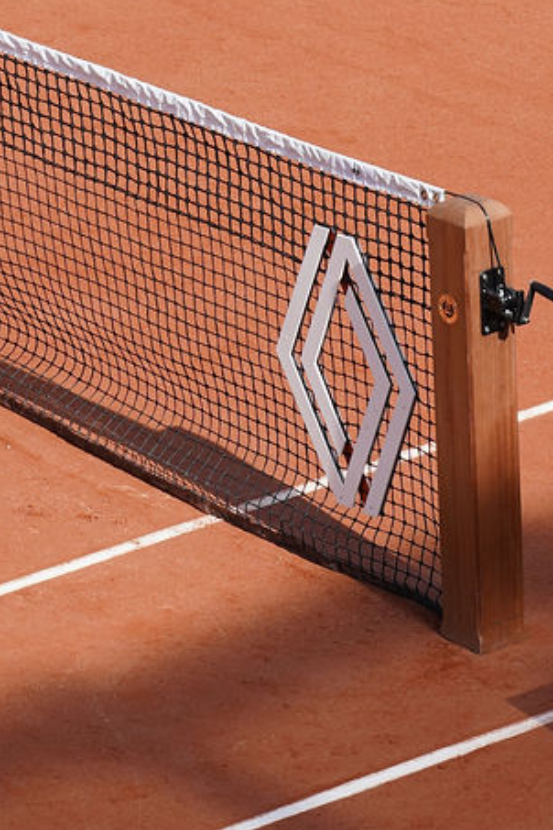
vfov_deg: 5.8
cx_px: 568
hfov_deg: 3.9
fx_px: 8202
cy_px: 595
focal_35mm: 356
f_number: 5.6
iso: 100
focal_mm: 105
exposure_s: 1/320
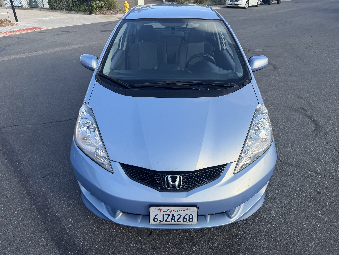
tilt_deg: -27.5
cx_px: 170
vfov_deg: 56.8
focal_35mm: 24
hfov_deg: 71.6
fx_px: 235
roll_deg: +1.0
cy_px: 128
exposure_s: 1/1385
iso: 80
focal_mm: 6.76
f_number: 1.78
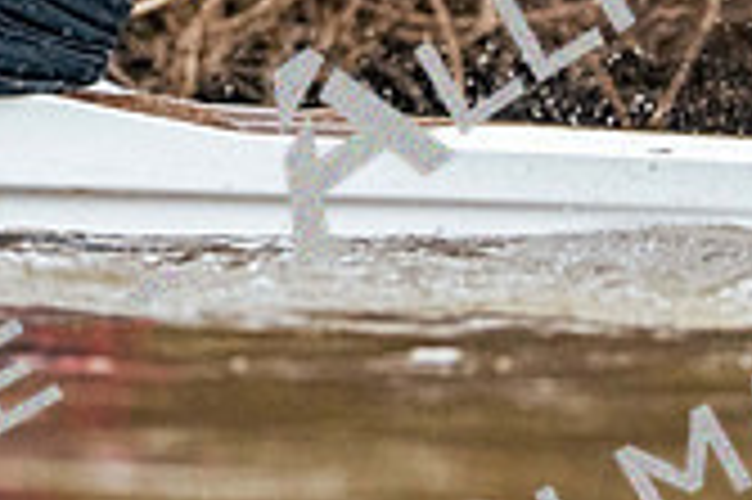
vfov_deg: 1.0
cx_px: -113
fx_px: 27754
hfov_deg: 1.6
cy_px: -164
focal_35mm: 1330
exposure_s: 1/2000
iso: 8000
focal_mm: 382
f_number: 7.1
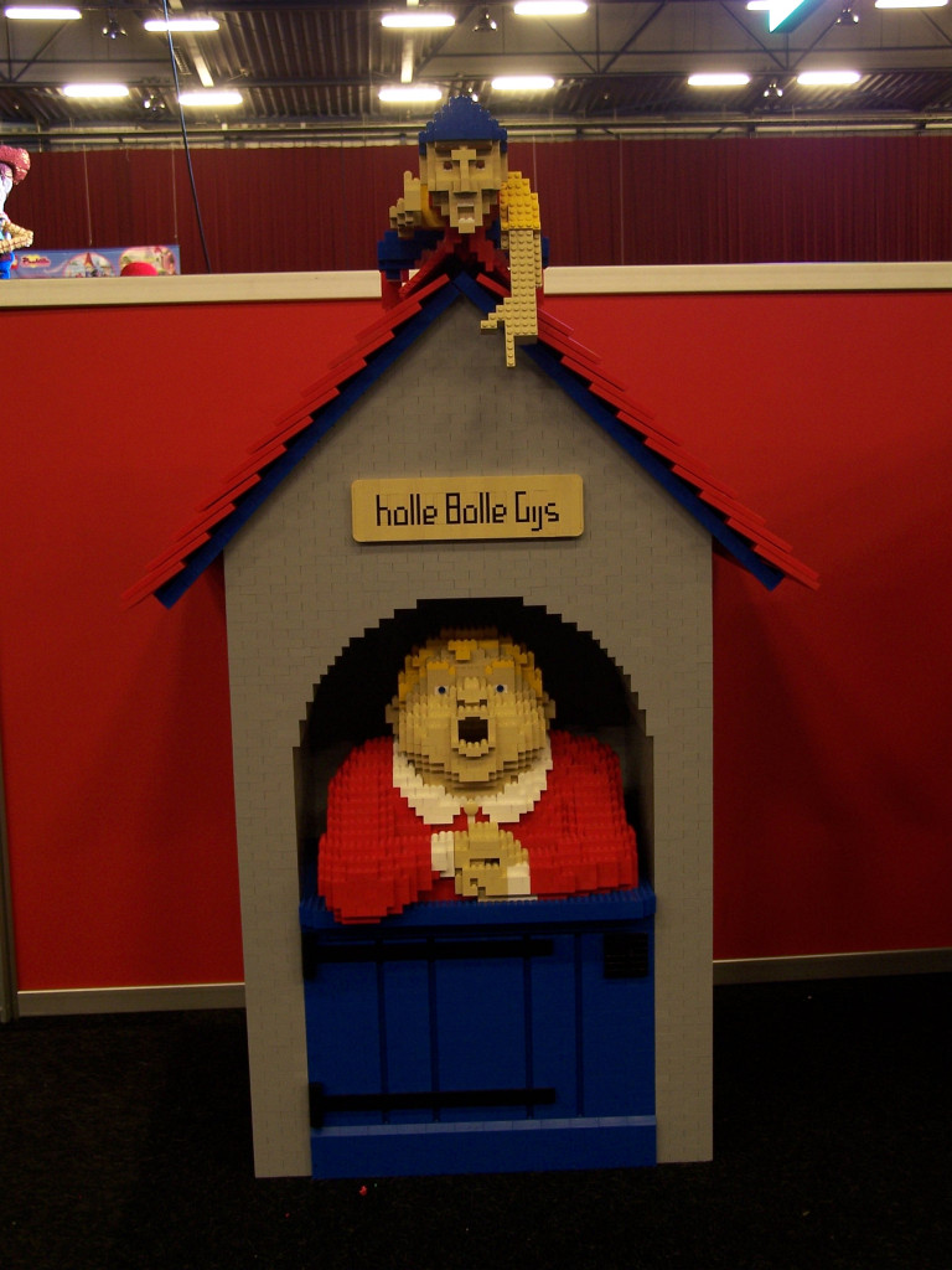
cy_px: 635
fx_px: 1760
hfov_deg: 30.3
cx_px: 476
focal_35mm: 48
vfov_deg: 39.7
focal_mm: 8
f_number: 3
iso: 80
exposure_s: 1/2
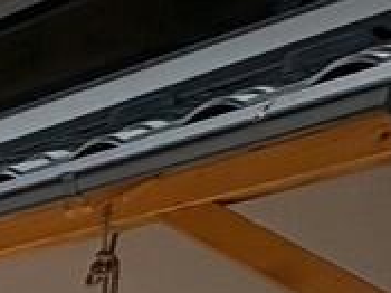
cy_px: 678
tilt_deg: -3.8
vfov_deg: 13.6
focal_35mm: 82
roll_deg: -0.7
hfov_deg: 12.6
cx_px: -699
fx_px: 926
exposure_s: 1/1709
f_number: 2.2
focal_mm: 2.22
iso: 50
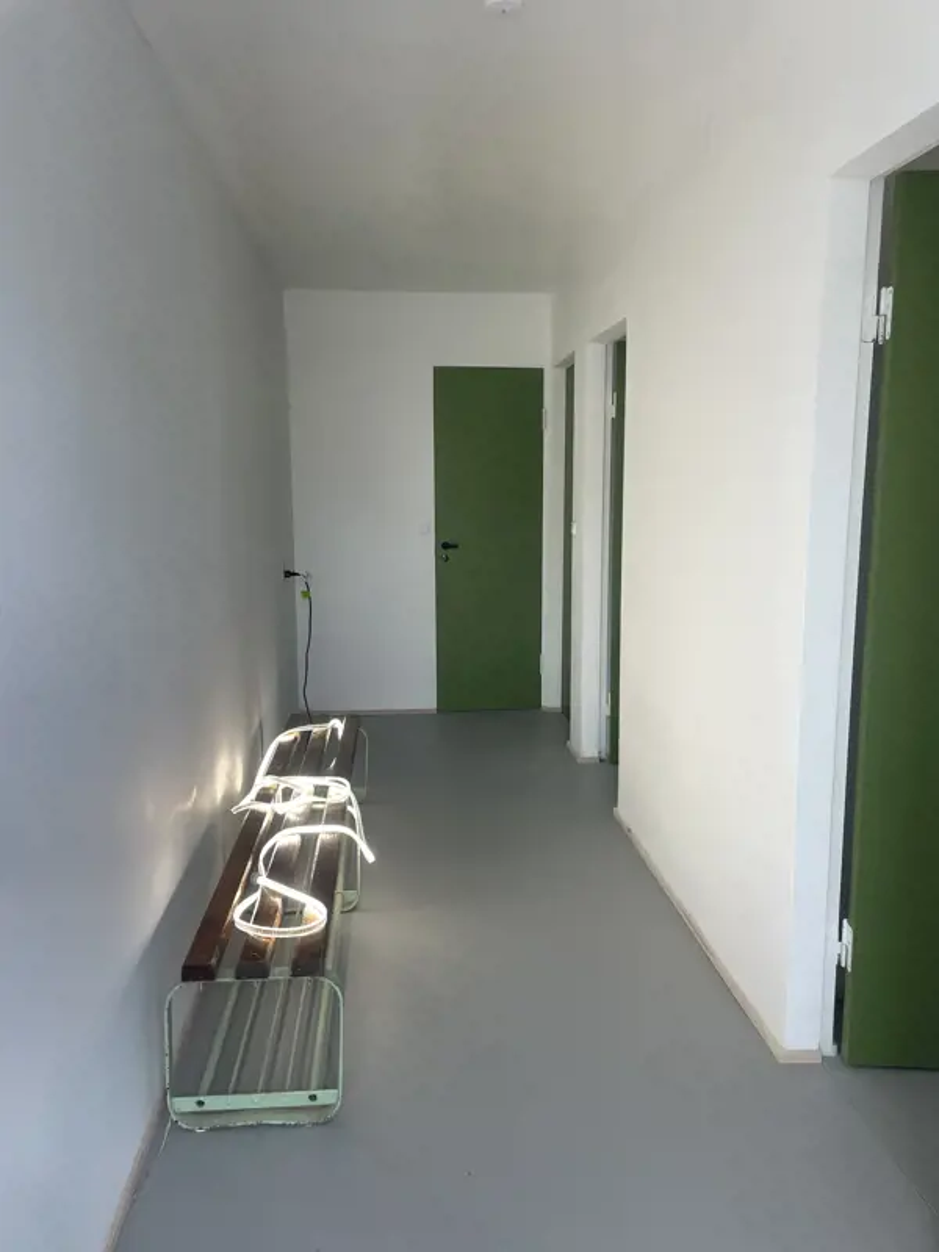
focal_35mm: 26
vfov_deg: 67.3
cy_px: 626
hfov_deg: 53.1
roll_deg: +0.6
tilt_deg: -9.0
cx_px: 470
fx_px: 940
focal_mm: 4.2
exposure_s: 1/130
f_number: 1.6
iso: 32
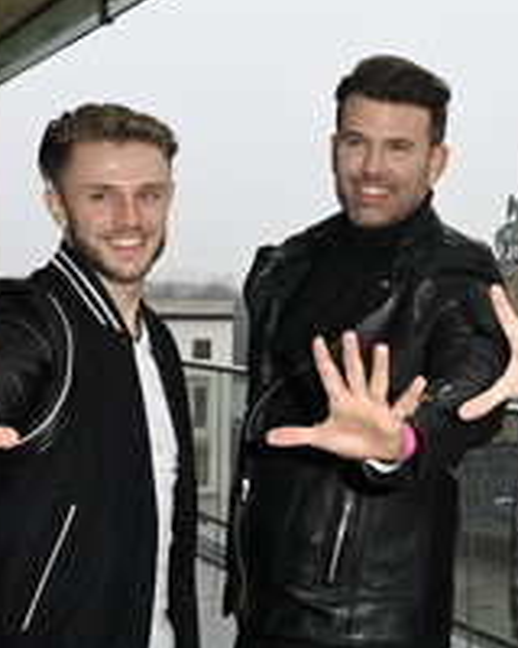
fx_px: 1418
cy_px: 292
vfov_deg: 25.7
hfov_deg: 19.8
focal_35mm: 74
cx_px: 575
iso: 1600
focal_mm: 35
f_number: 10
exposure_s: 1/125
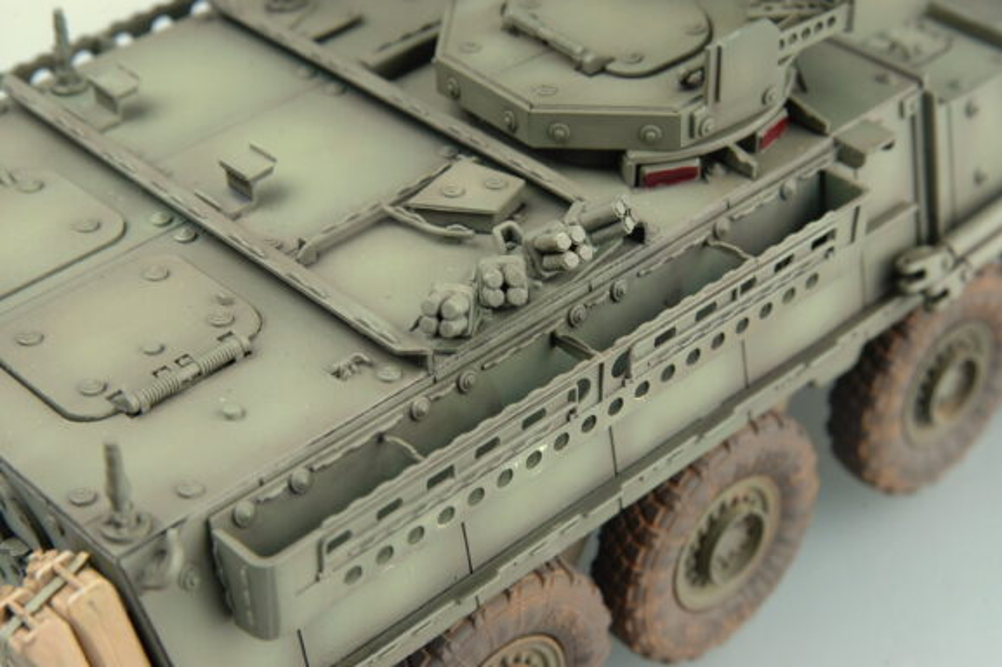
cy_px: 334
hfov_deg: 24.6
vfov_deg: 16.5
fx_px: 2295
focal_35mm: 82
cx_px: 501
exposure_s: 1/250
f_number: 14
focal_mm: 55
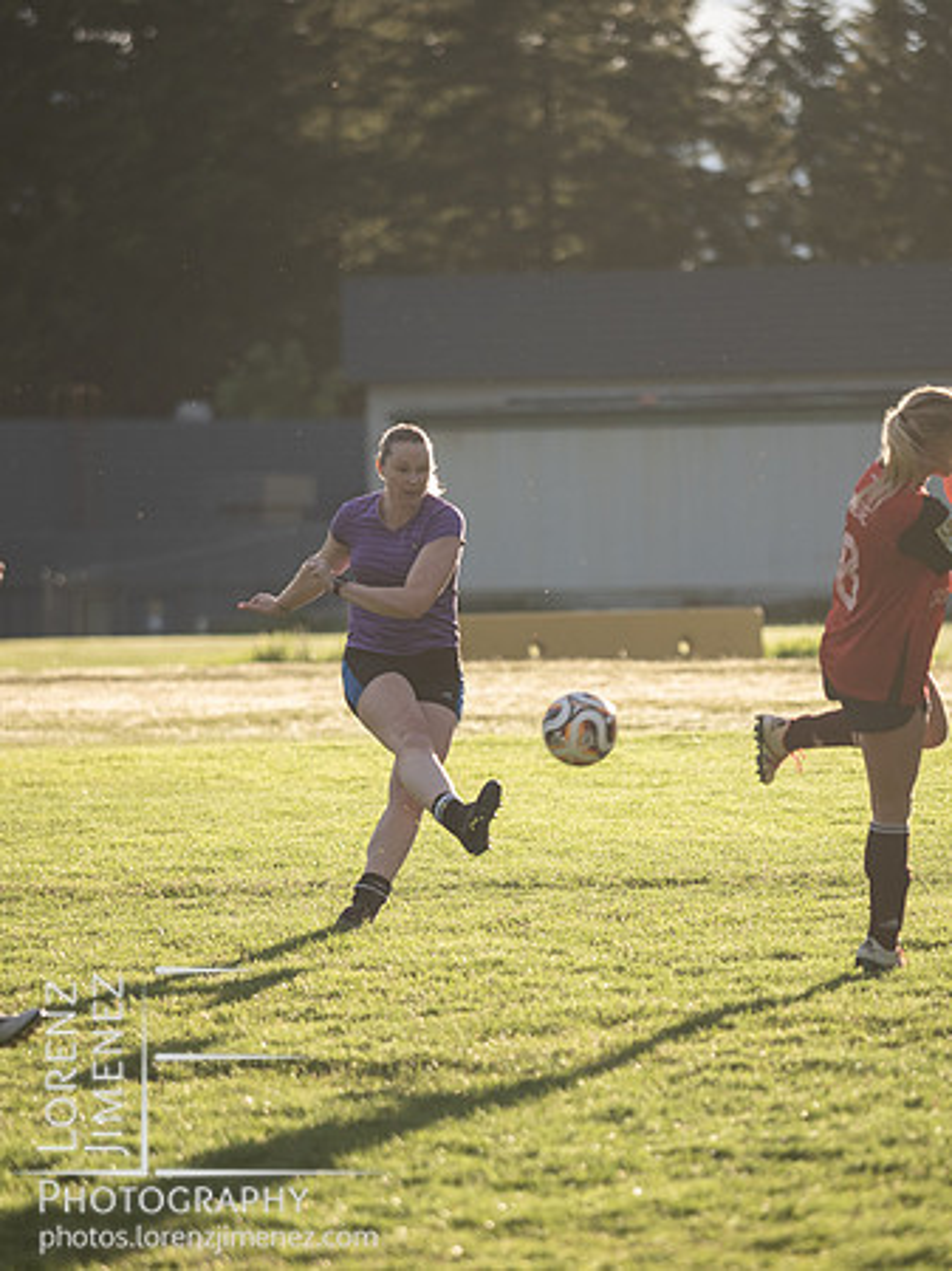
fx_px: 11011
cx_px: 476
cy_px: 636
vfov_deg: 6.6
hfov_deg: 5.0
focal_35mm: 300
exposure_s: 1/1000
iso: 320
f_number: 2.8
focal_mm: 150
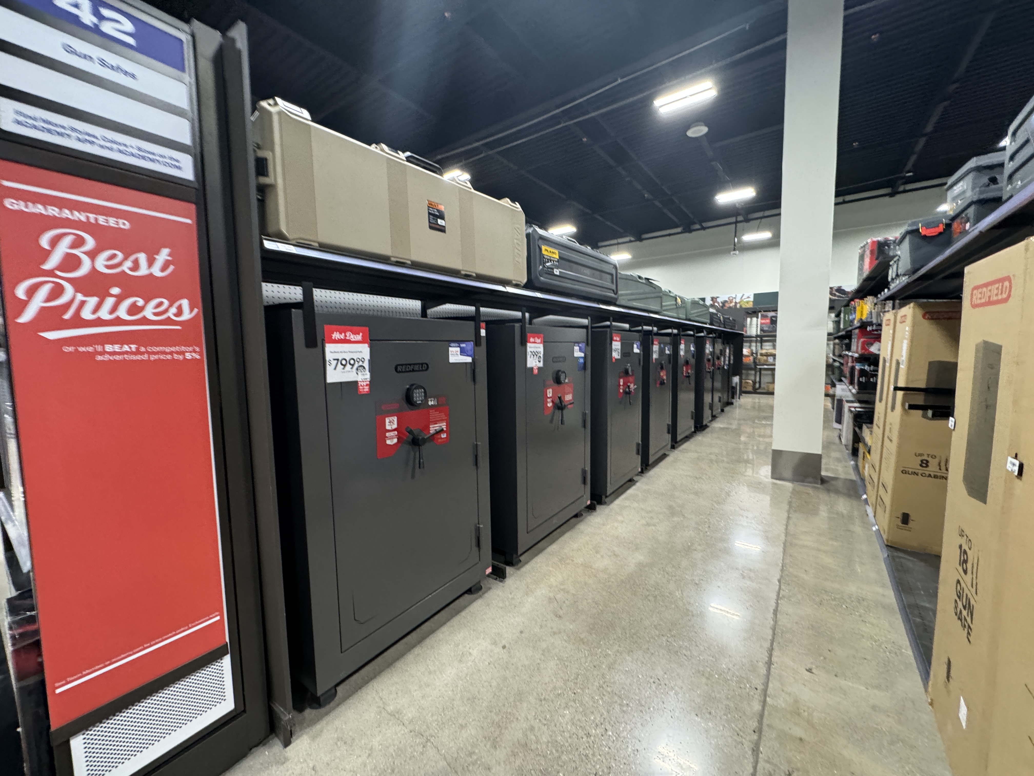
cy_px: 388
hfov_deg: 102.1
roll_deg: +1.5
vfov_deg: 85.7
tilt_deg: -8.6
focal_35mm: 14
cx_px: 517
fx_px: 418
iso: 320
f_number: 2.2
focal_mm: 2.22
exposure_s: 1/60
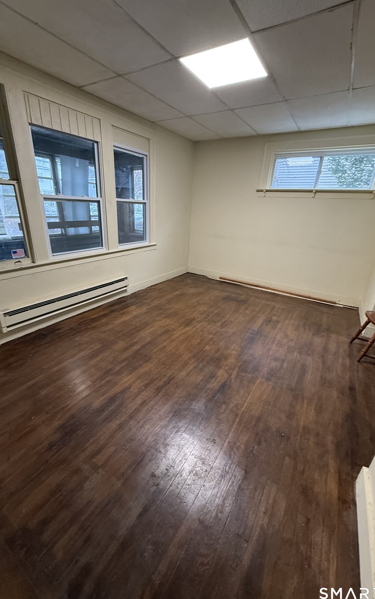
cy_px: 302
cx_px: 184
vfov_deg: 101.5
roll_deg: -2.9
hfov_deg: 74.8
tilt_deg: -20.7
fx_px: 245
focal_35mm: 15
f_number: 2.2
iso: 250
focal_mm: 2.22
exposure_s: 1/60
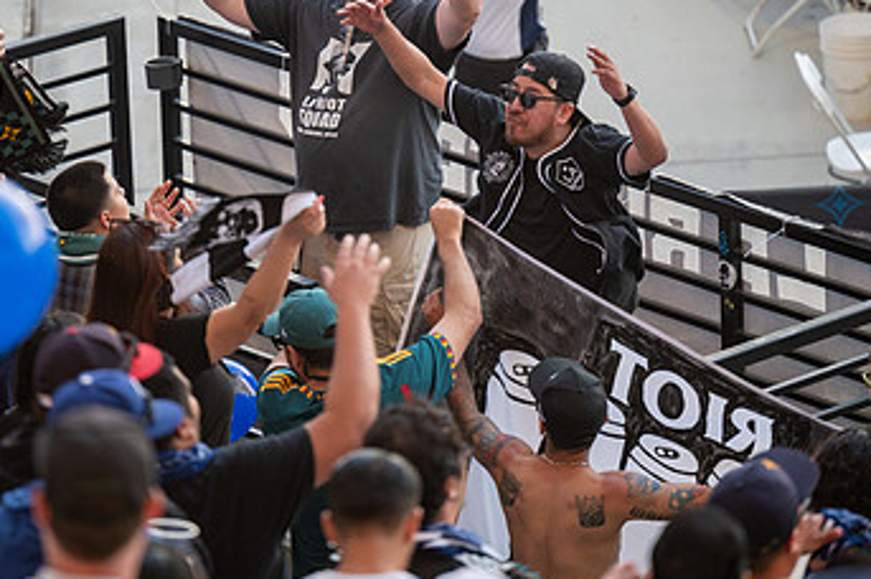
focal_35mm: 338
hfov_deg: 6.1
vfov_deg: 4.1
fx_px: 8170
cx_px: 366
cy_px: 112
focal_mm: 200
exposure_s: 1/800
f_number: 2.8
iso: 1000
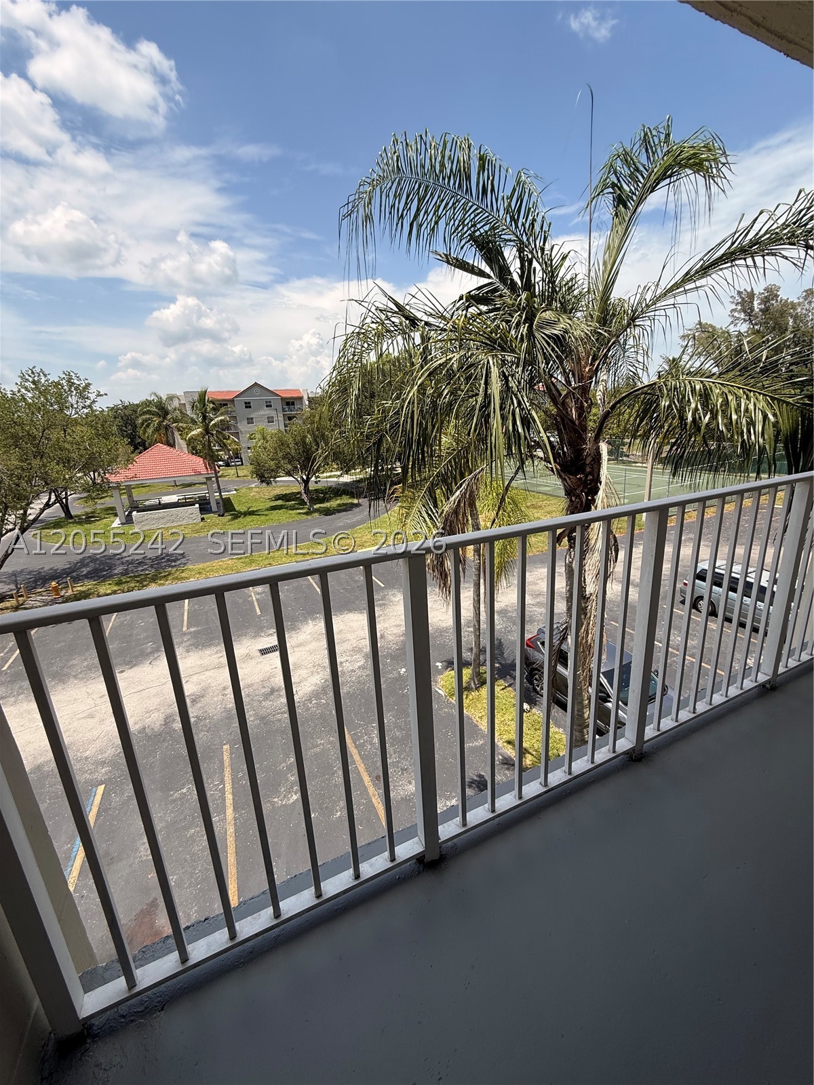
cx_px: 407
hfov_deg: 85.7
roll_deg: +2.7
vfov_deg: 102.1
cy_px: 542
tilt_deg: -15.3
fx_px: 439
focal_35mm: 14
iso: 50
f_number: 2.2
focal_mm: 2.22
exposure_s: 1/1497
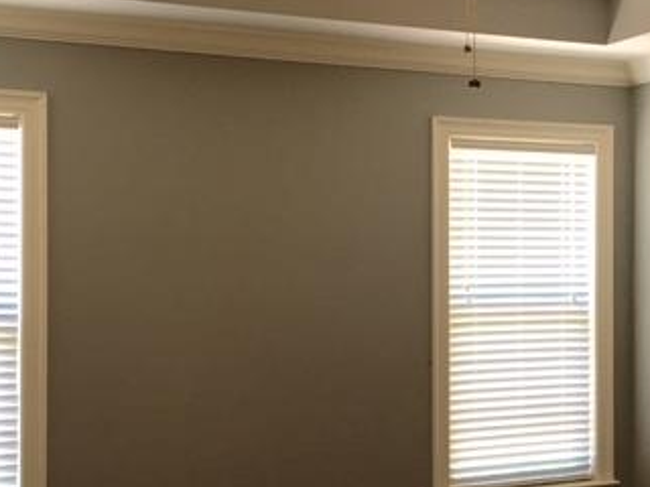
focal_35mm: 58
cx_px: 445
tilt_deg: +0.6
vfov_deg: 25.2
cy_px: 260
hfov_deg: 32.9
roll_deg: -0.1
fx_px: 1089
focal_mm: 4.15
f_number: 2.2
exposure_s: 1/15
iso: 40
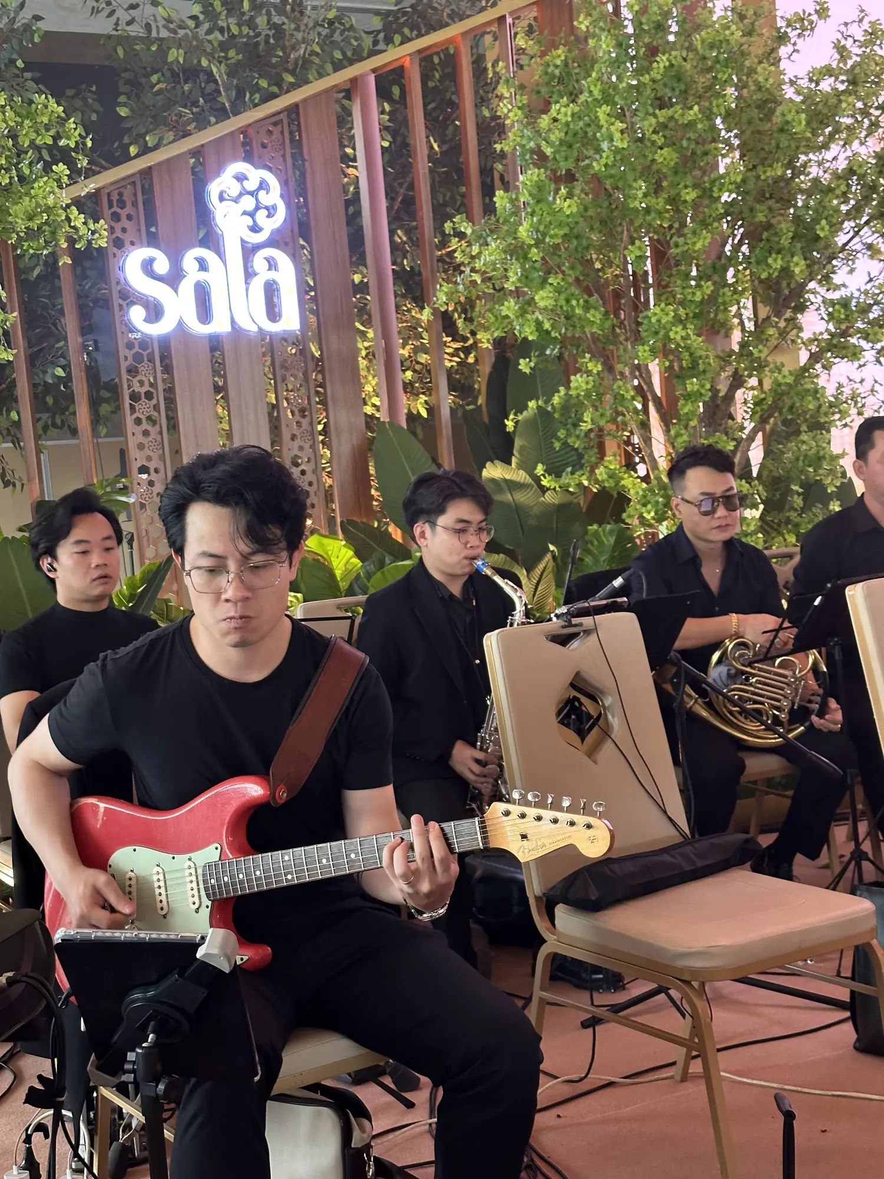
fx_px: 1634
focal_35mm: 48
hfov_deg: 30.3
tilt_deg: -2.6
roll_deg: +5.1
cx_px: 442
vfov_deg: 39.7
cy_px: 590
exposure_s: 1/33
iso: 200
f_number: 1.78
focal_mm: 6.86
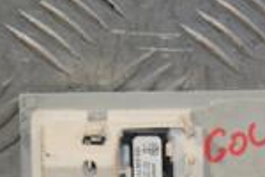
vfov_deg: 4.4
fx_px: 2289
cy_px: 320
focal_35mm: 311
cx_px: 231
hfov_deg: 6.6
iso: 800
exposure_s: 1/200
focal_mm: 52
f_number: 6.3
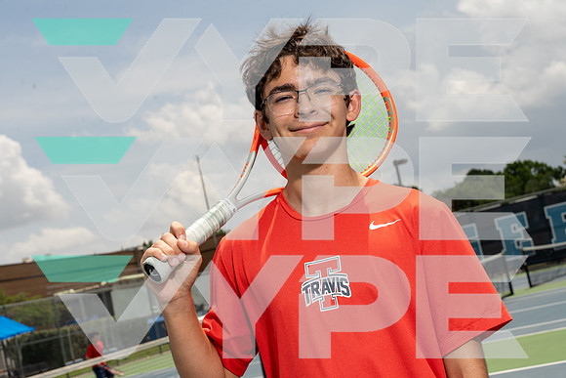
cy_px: 189
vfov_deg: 19.7
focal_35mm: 69
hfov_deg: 29.2
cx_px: 283
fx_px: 1085
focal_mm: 69
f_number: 11
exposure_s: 1/250
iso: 100
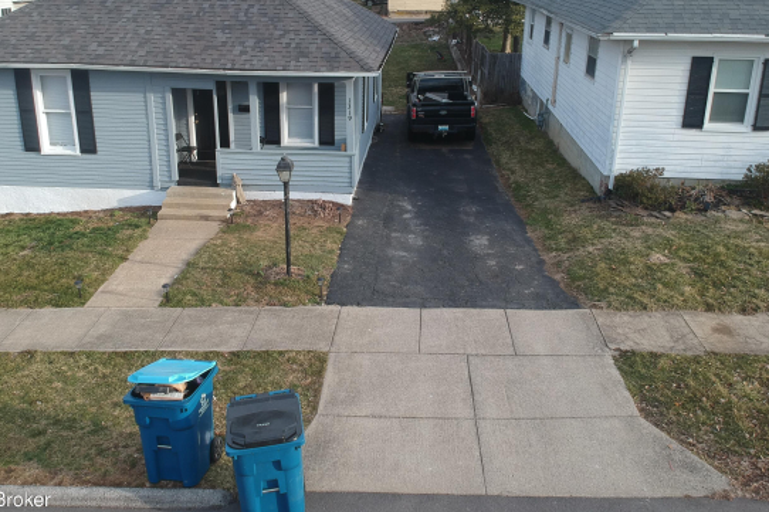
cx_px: 337
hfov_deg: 58.6
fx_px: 683
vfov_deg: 40.7
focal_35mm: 32
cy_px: 177
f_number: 2.6
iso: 100
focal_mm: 4.49
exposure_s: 1/320
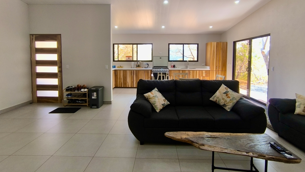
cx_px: 155
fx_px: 146
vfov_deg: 60.3
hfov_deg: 92.7
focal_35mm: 18
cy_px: 66
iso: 125
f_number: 2.2
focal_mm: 1.65
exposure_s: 1/50
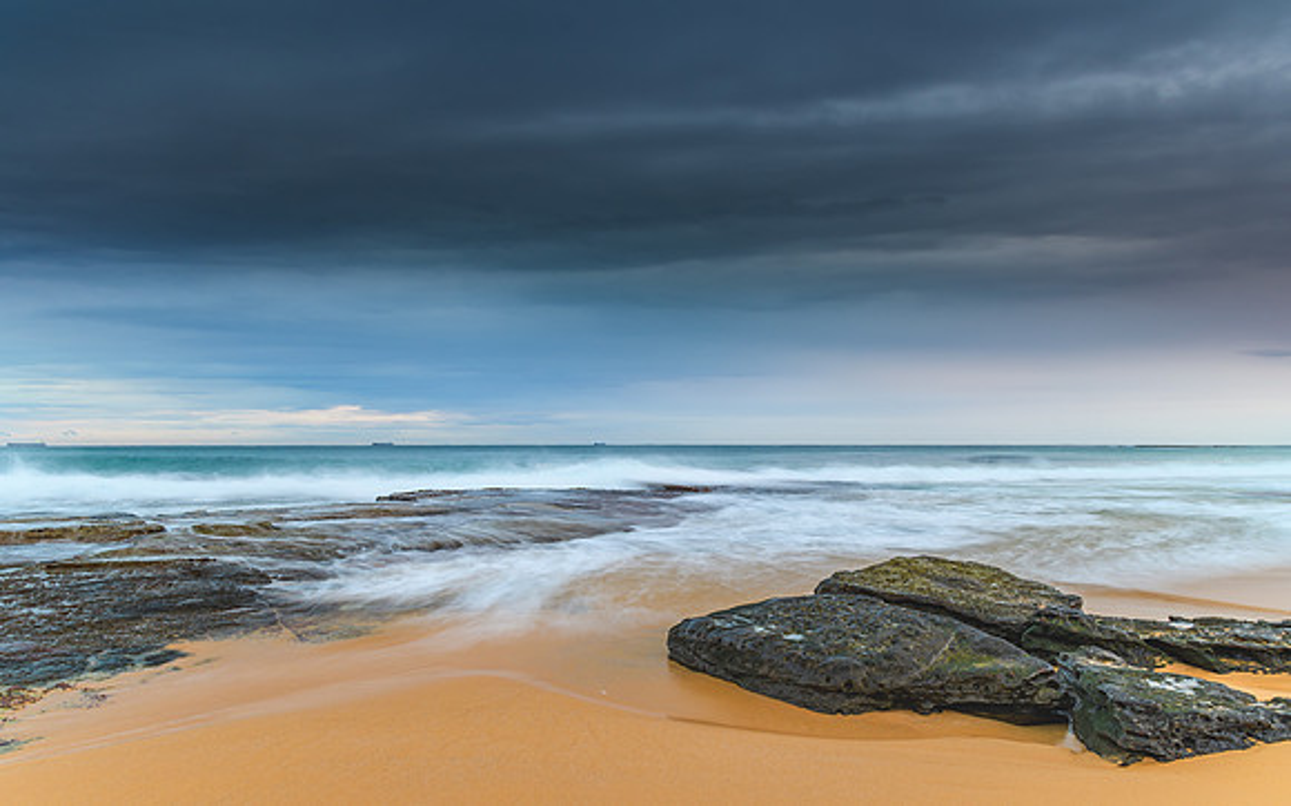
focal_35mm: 25
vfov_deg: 49.0
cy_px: 428
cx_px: 646
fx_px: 884
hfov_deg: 72.2
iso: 64
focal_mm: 16
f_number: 8
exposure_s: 1.3
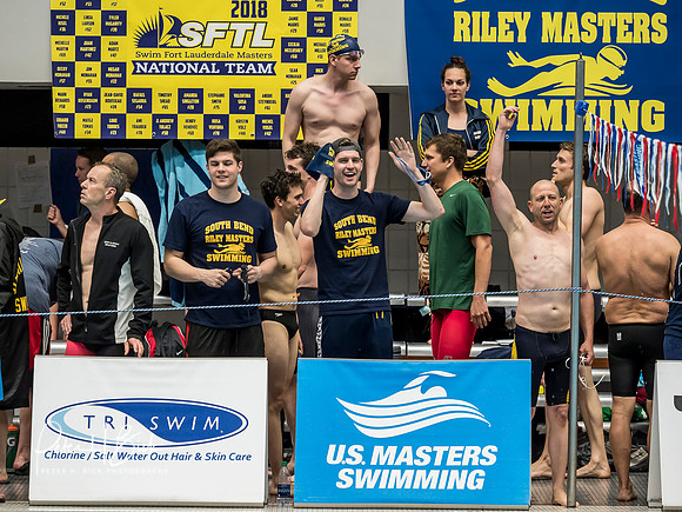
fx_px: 4760
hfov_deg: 8.2
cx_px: 314
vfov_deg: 6.2
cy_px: 276
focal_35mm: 242
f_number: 2.8
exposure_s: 1/320
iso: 1250
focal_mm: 106
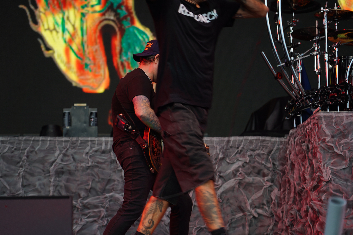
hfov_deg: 19.3
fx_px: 1039
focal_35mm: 106
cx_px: 177
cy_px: 116
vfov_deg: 12.9
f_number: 4
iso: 125
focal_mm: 105
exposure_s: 1/125
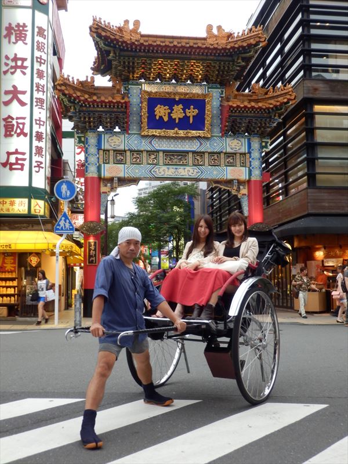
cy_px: 232
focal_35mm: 42
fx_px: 563
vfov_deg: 44.8
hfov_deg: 34.3
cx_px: 174
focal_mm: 7.4
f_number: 4
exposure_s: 1/40
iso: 160
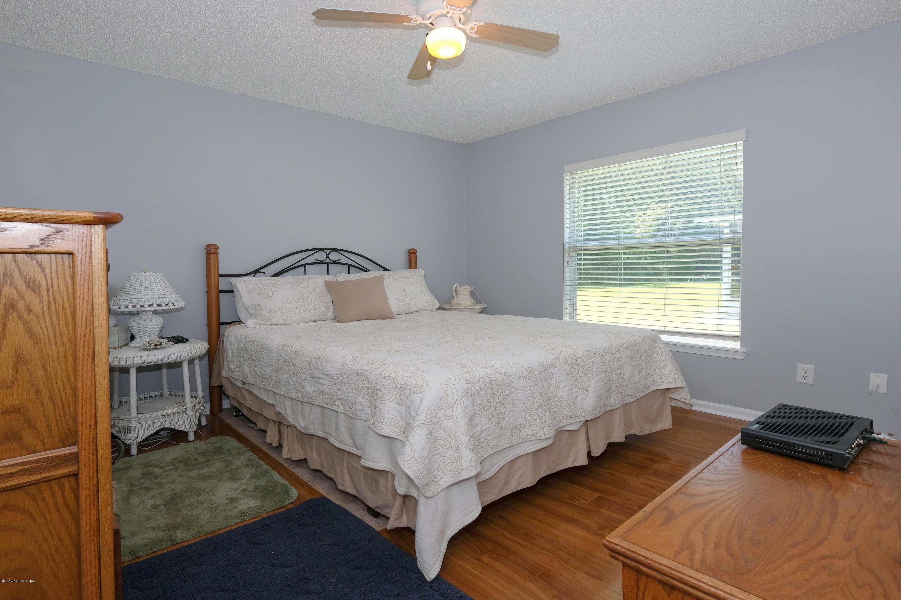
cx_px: 450
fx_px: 375
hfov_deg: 100.4
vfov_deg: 77.3
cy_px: 300
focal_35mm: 15
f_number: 7.1
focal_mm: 10
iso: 500
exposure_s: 1/80
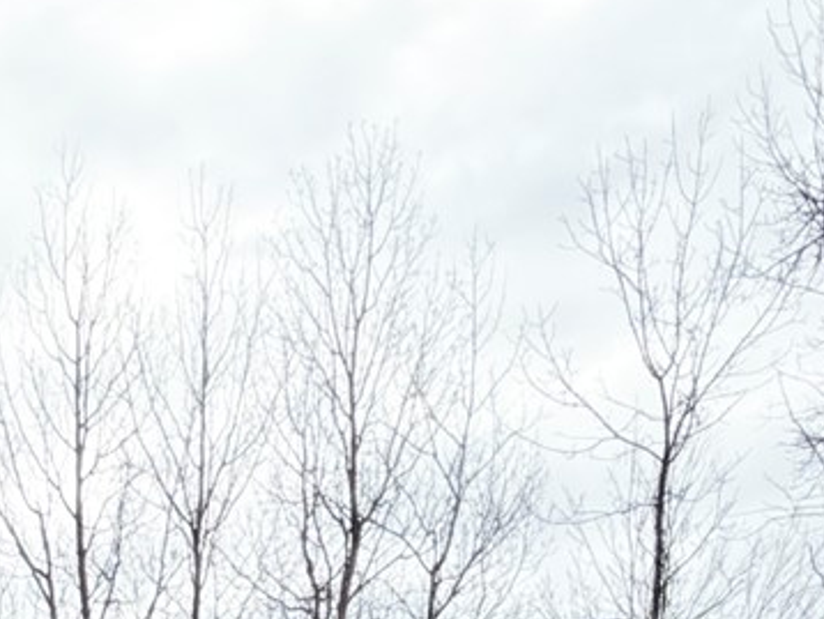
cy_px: 1530
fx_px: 1906
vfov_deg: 13.2
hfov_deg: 21.8
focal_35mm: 80
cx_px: -267
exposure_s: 1/770
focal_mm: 2.22
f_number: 2.2
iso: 25
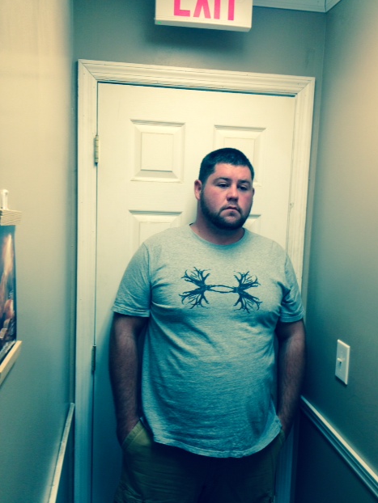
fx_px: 524
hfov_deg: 39.7
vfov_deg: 51.3
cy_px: 255
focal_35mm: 36
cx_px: 193
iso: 50
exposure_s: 1/30
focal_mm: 4.28
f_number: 2.4
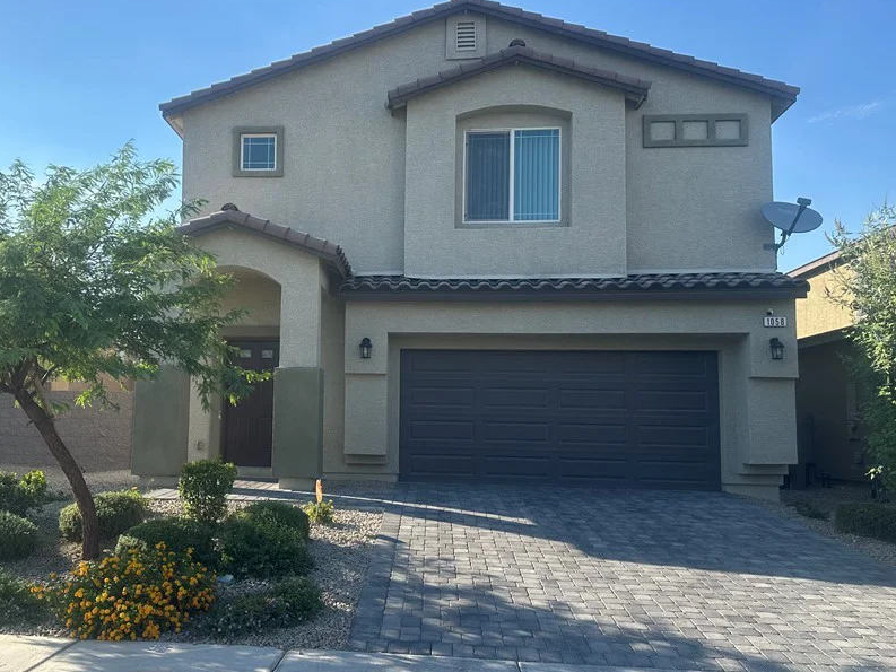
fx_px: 803
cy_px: 364
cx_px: 354
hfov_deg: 57.8
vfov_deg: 45.4
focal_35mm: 31
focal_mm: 6.86
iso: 80
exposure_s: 1/2252
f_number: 1.78
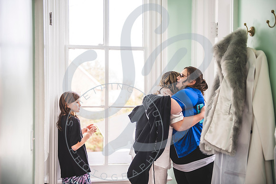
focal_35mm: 50
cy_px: 92
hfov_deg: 39.4
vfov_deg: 26.9
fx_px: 385
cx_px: 138
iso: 100
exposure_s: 1/125
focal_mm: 50
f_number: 2.8
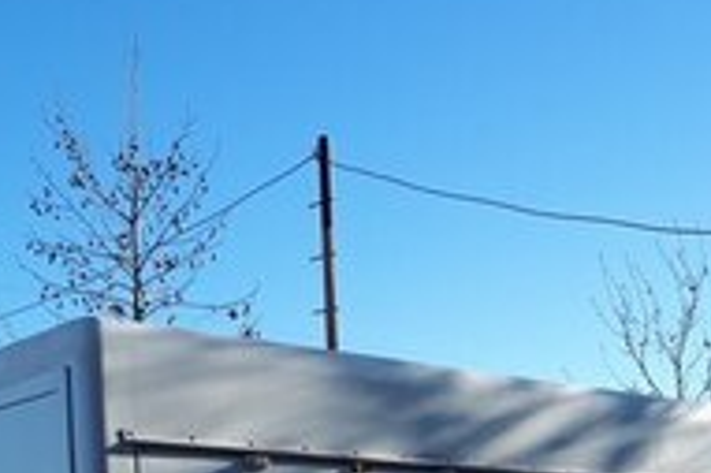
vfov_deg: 17.0
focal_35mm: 73
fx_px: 1440
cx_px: 573
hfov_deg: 27.2
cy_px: 689
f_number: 1.9
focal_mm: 3.6
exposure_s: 1/1033
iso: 40
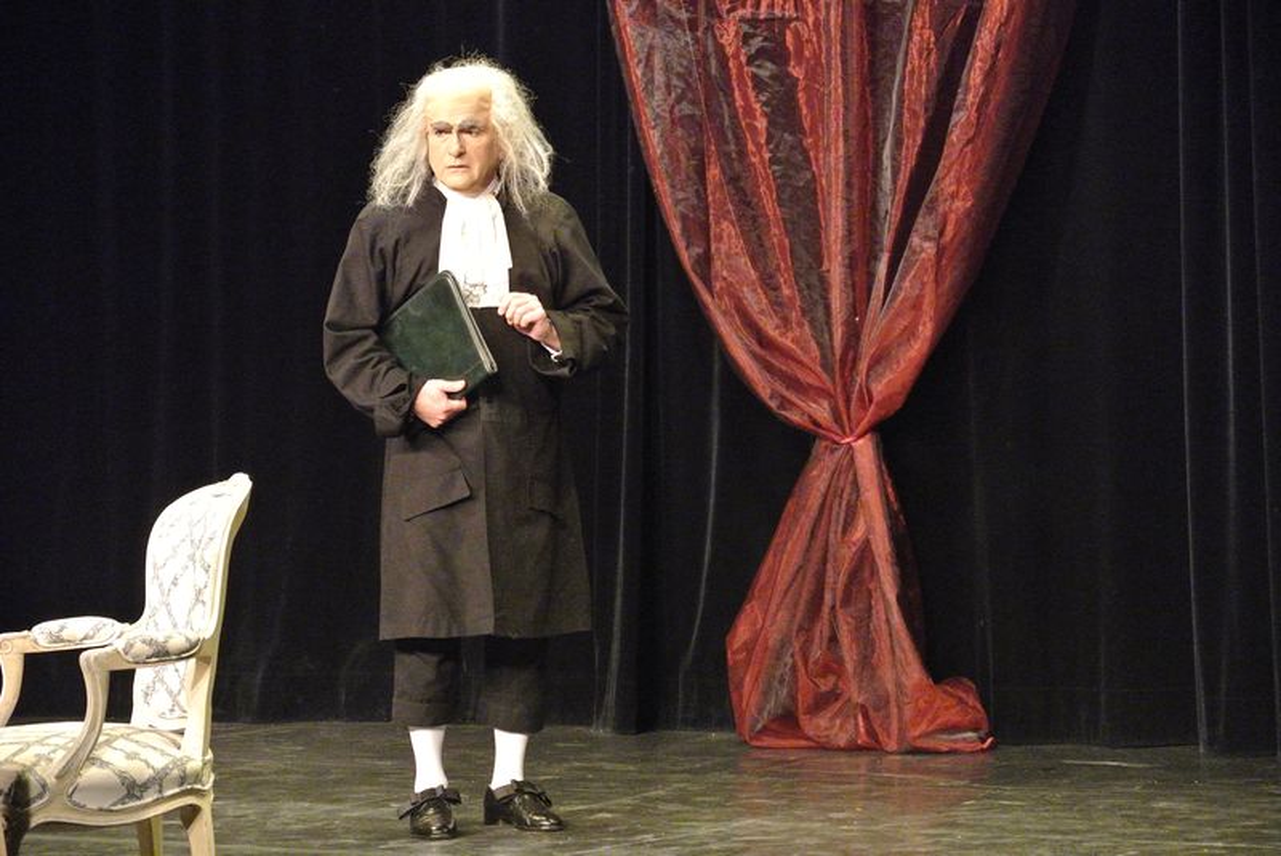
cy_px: 428
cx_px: 640
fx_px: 4096
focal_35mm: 115
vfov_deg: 11.9
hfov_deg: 17.8
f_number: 4
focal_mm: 42.7
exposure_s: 1/80
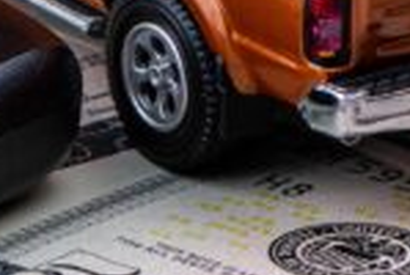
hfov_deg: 1.9
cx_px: -526
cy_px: -153
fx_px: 12329
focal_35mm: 1080
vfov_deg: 1.3
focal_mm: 105
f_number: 10
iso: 50
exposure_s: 1/8
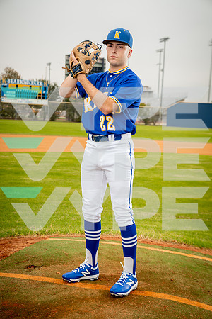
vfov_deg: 36.9
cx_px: 106
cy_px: 160
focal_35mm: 54
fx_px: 477
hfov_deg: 25.1
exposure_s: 1/250
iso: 200
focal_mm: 54
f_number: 4
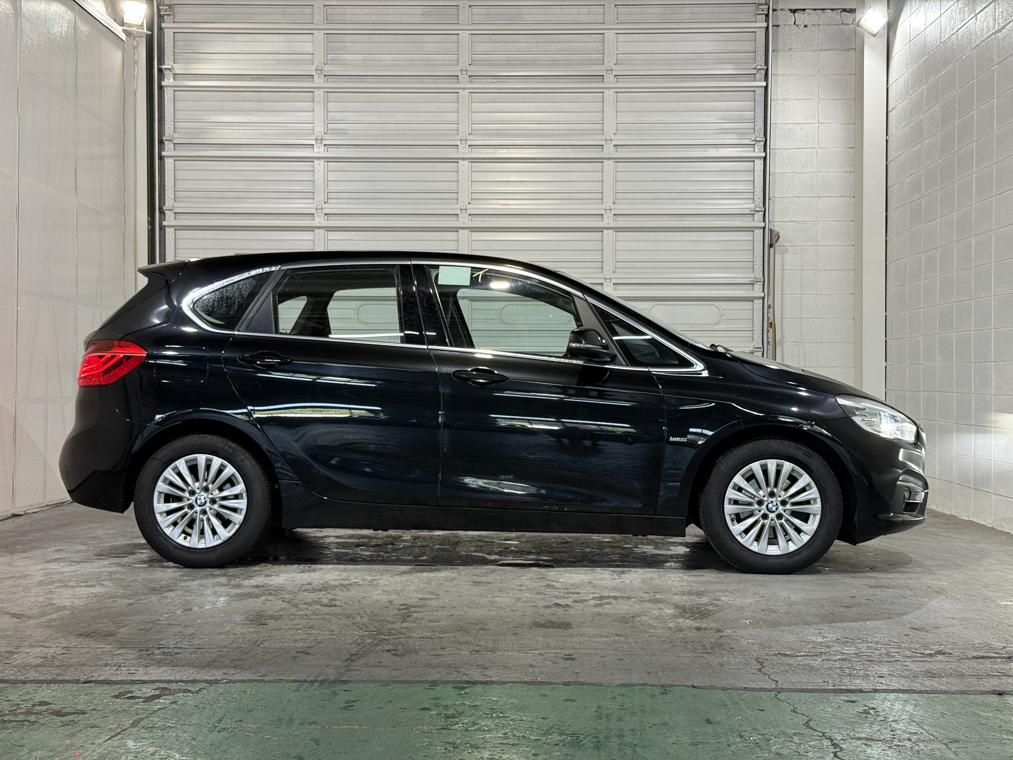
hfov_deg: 39.7
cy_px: 380
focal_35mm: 48
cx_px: 506
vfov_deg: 30.3
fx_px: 1405
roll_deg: -0.6
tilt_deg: +0.4
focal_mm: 6.76
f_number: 1.78
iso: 80
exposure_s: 1/60
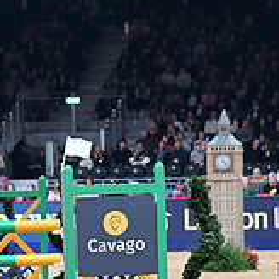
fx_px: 3292
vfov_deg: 4.9
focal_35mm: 361
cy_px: 207
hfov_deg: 4.8
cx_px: -201
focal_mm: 120
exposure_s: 1/640
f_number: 5
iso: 6400
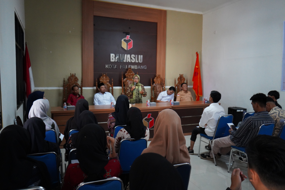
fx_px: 222
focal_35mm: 28
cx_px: 142
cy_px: 95
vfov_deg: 46.4
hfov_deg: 65.5
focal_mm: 28
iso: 8000
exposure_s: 1/160
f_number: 3.5
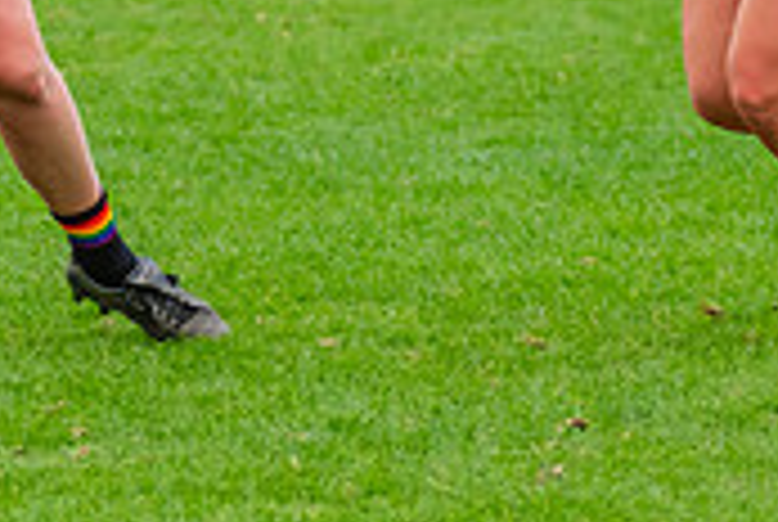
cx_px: -458
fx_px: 18877
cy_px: -357
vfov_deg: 1.6
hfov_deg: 2.4
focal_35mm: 872
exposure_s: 1/1000
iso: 800
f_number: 5
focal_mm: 190
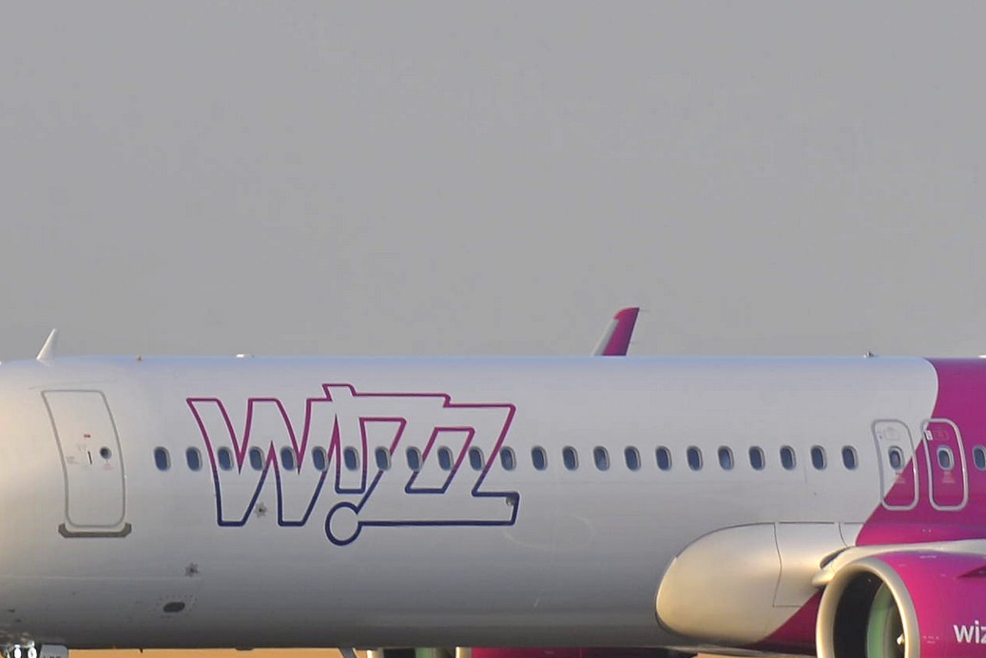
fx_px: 16903
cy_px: 503
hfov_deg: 3.3
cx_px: 352
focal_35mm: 617
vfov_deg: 2.2
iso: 110
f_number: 11
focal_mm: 400
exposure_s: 1/125
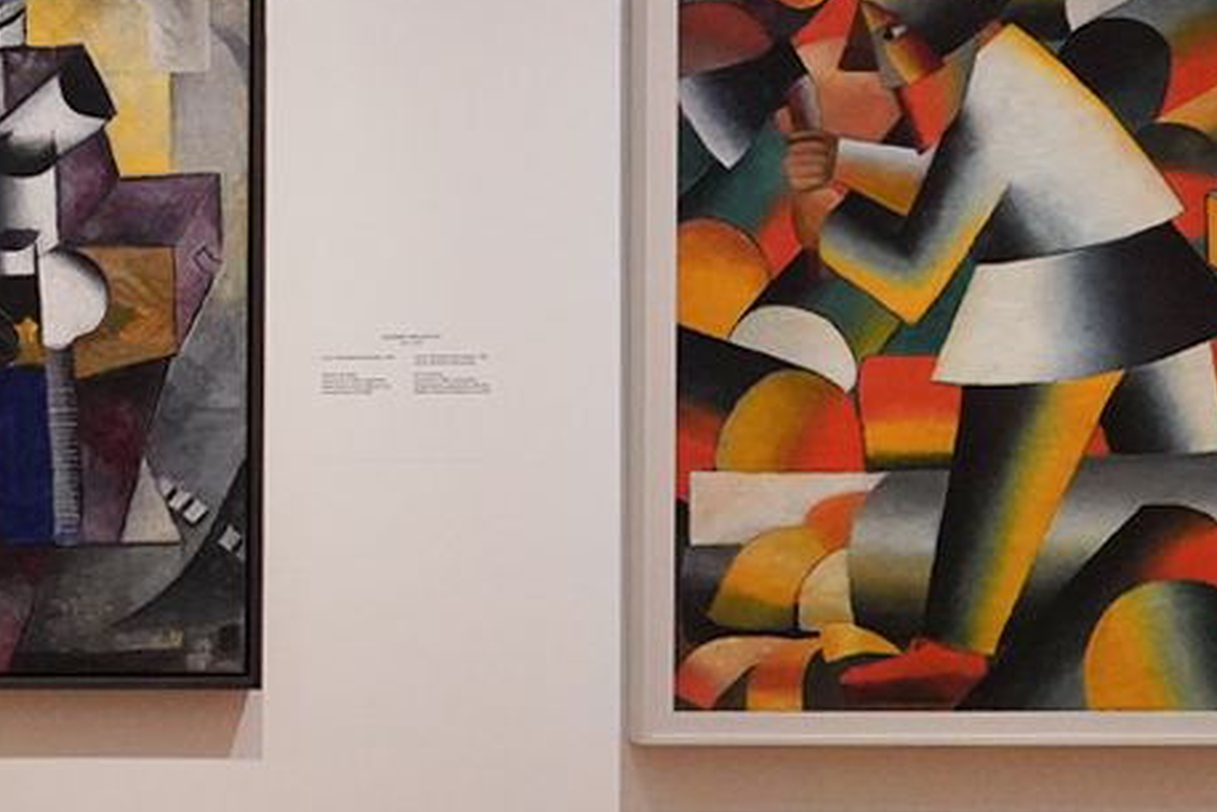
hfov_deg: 16.6
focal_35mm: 105
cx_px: -903
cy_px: 415
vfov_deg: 13.1
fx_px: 3551
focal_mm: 24
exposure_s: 1/80
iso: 3200
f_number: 5
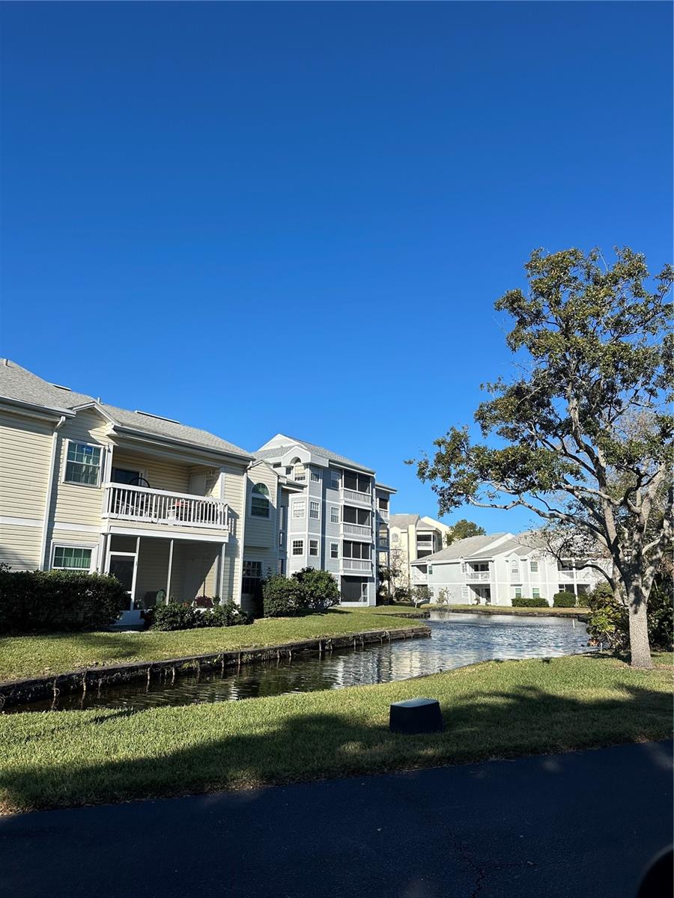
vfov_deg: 71.6
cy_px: 449
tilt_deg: +11.0
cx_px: 337
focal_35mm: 24
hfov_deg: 56.8
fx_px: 623
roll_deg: +0.3
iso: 80
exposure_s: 1/5000
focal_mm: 6.86
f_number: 1.78
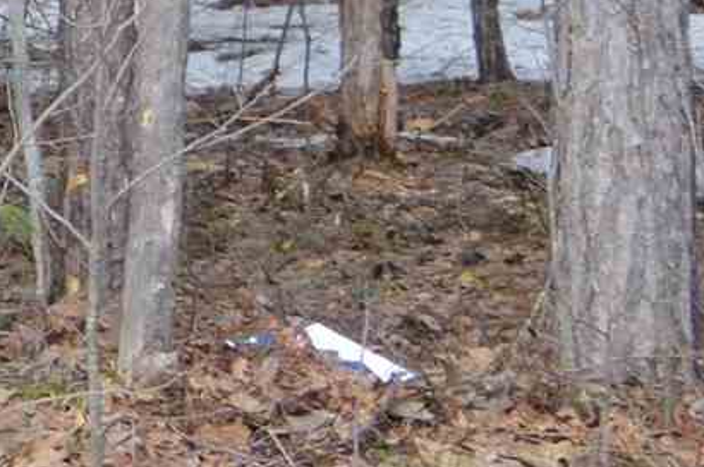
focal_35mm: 270
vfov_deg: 4.9
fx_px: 5272
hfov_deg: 6.5
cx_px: -1901
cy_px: -706
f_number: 5.6
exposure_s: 1/125
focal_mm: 24
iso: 125
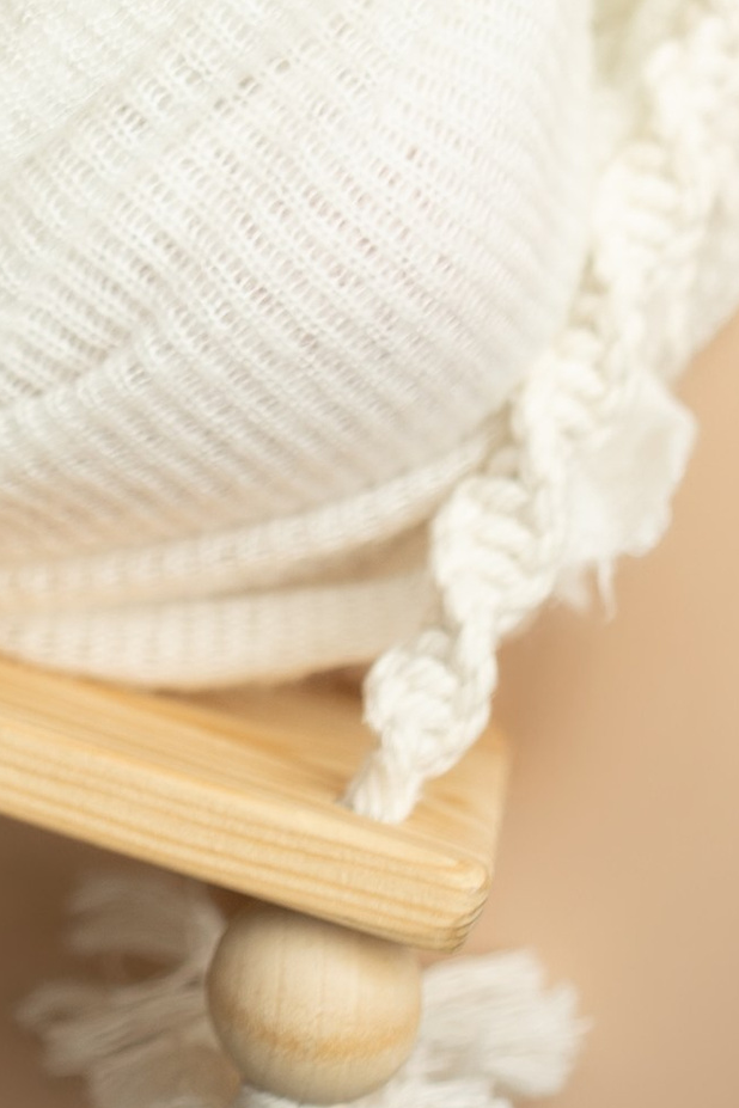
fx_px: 4464
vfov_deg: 13.2
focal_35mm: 145
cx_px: -233
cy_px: -688
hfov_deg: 9.3
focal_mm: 35
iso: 100
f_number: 2.2
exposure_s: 1/160
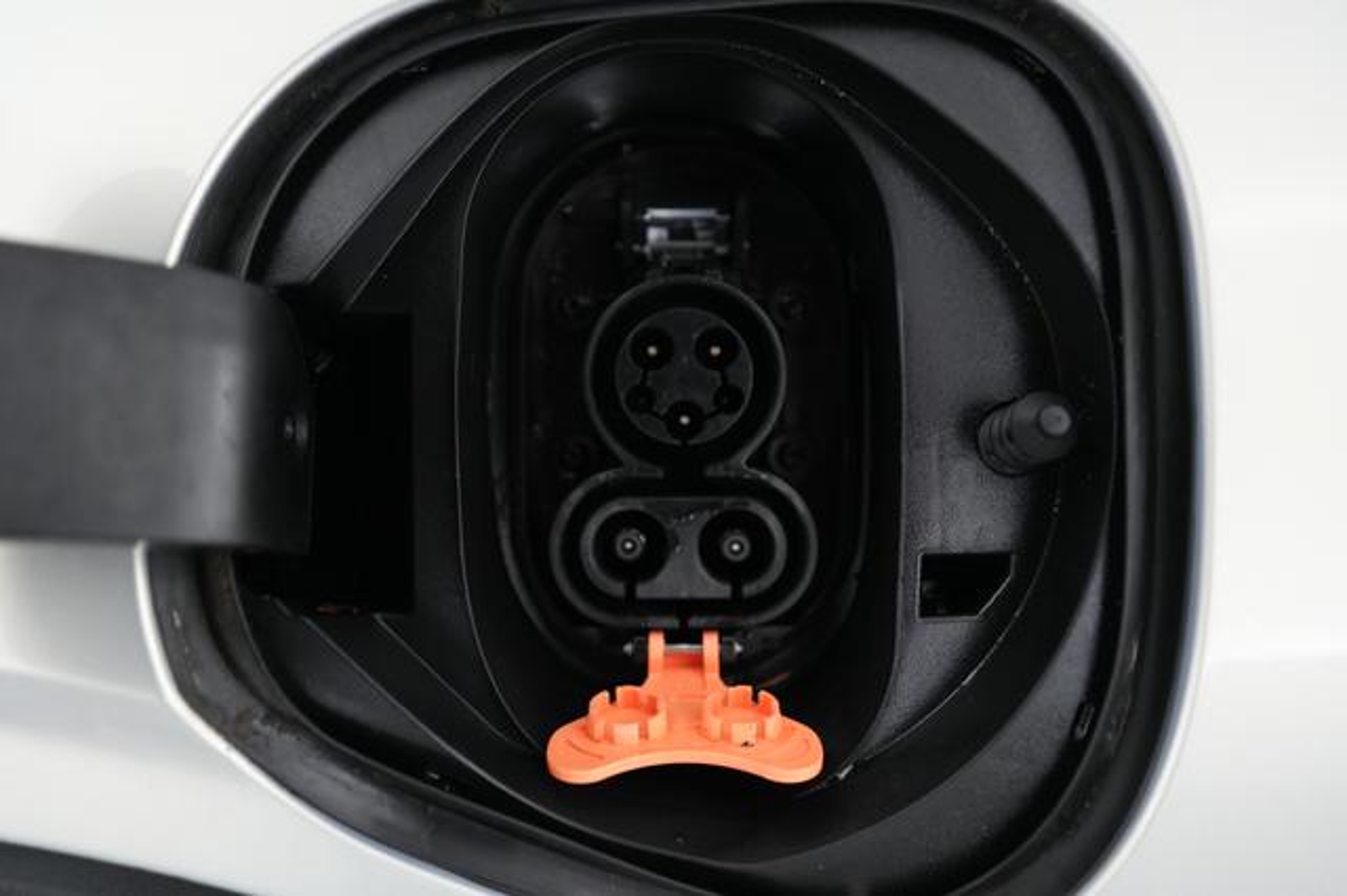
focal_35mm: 28
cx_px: 674
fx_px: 1047
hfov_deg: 65.5
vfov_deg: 46.4
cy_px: 448
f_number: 2.8
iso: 2500
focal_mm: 28
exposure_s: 1/60
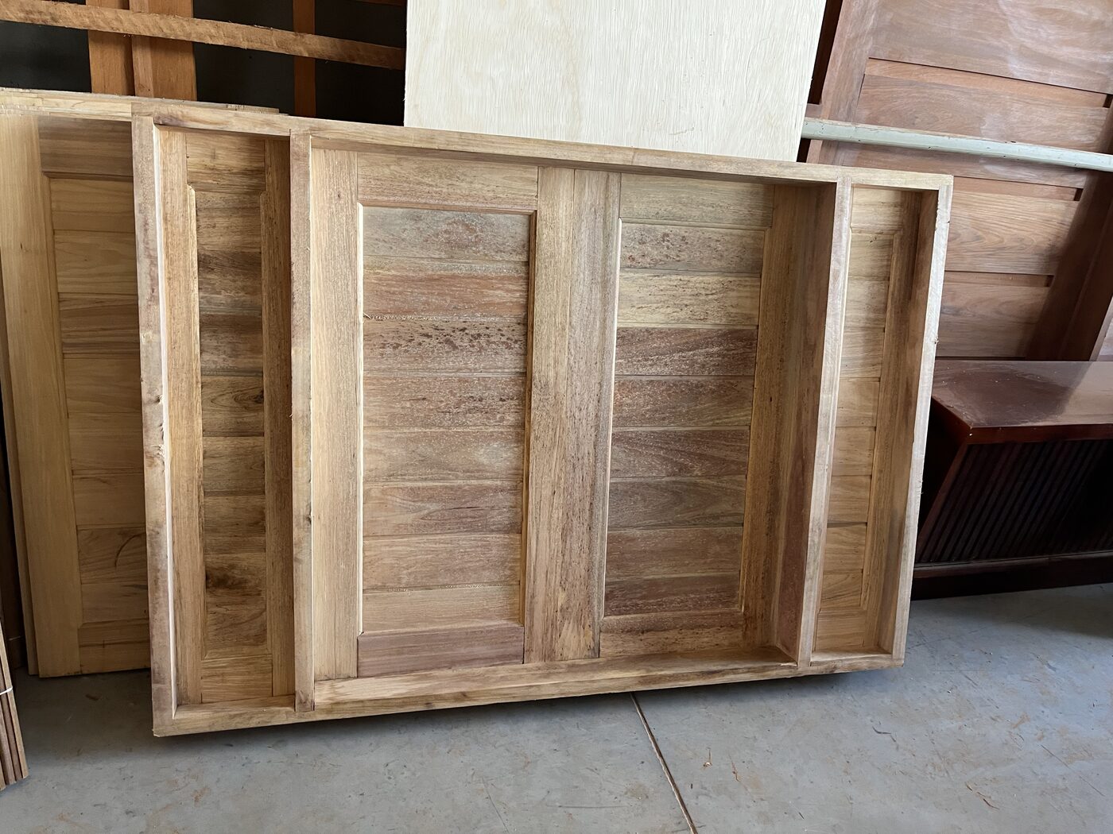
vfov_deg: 53.1
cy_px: 417
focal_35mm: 26
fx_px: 836
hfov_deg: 67.3
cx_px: 556
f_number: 1.6
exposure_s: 1/90
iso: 125
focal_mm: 5.1
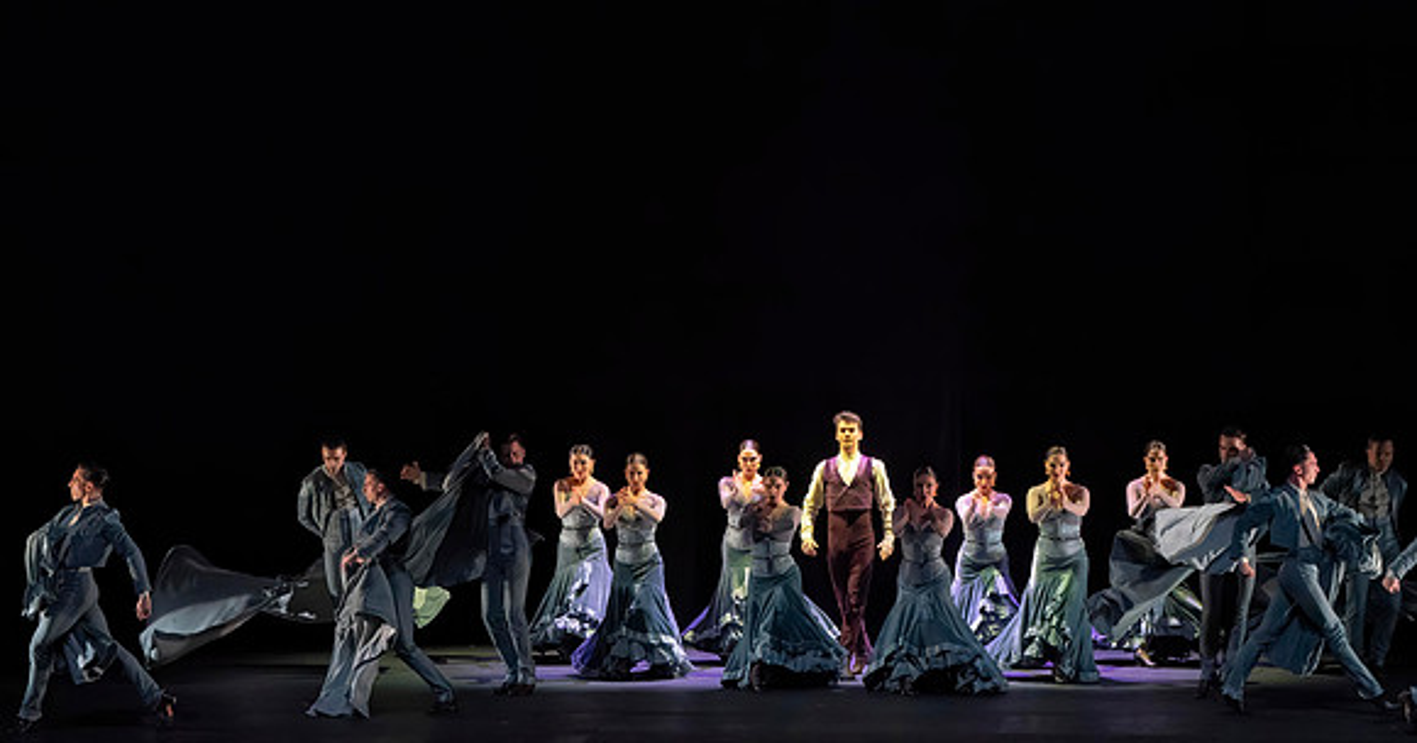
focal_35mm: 148
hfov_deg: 14.7
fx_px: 5478
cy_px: 472
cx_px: 709
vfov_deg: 7.8
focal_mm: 137
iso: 10000
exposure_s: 1/400
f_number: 5.6
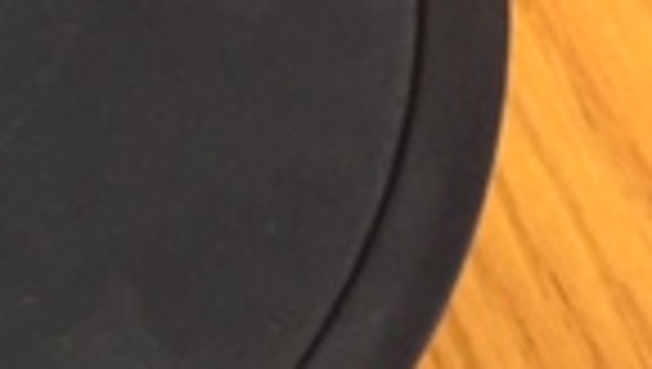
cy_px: 234
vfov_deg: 8.8
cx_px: -715
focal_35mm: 139
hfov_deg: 13.1
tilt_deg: -58.8
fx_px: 2406
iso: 160
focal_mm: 4.15
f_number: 2.2
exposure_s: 1/30
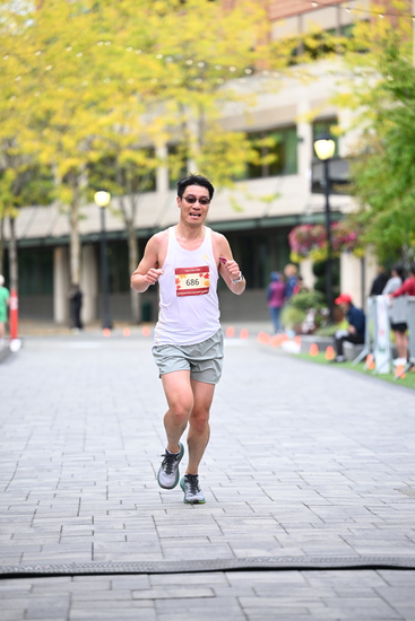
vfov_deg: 15.2
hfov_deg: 10.2
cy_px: 310
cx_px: 208
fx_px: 2333
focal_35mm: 135
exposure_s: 1/1250
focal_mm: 135
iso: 1000
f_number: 2.8
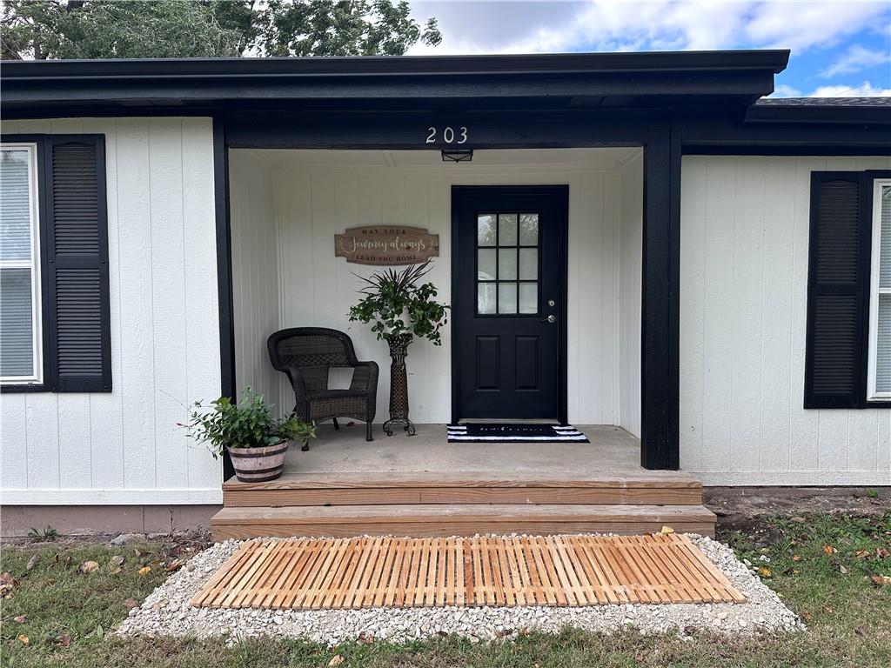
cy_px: 334
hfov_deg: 71.6
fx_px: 618
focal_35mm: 24
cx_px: 446
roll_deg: -0.6
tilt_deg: -1.6
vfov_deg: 56.8
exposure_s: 1/962
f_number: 1.78
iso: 80
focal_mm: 6.86
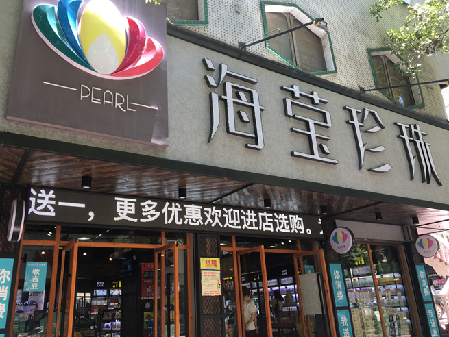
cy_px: 165
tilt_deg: +20.7
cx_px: 217
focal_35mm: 30
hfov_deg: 59.9
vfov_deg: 46.8
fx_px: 389
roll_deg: +3.5
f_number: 2.2
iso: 25
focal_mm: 4.15
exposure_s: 1/100
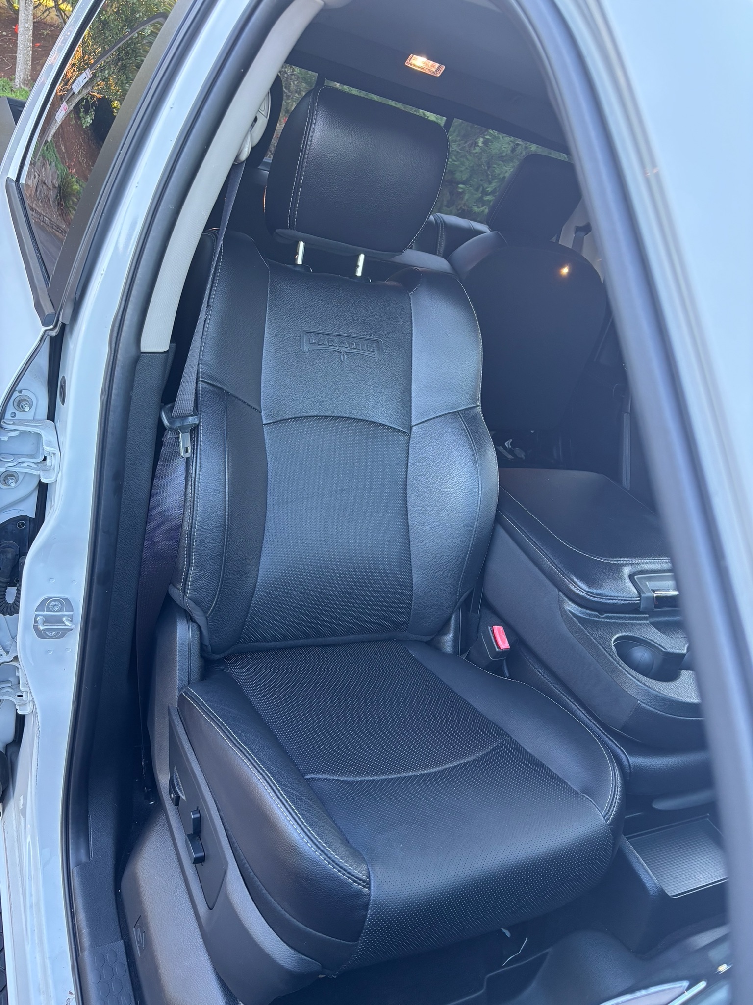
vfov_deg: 67.3
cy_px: 502
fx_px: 754
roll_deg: -17.5
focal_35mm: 26
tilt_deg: -22.1
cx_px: 376
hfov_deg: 53.0
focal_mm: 5.96
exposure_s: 1/86
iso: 125
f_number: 1.6
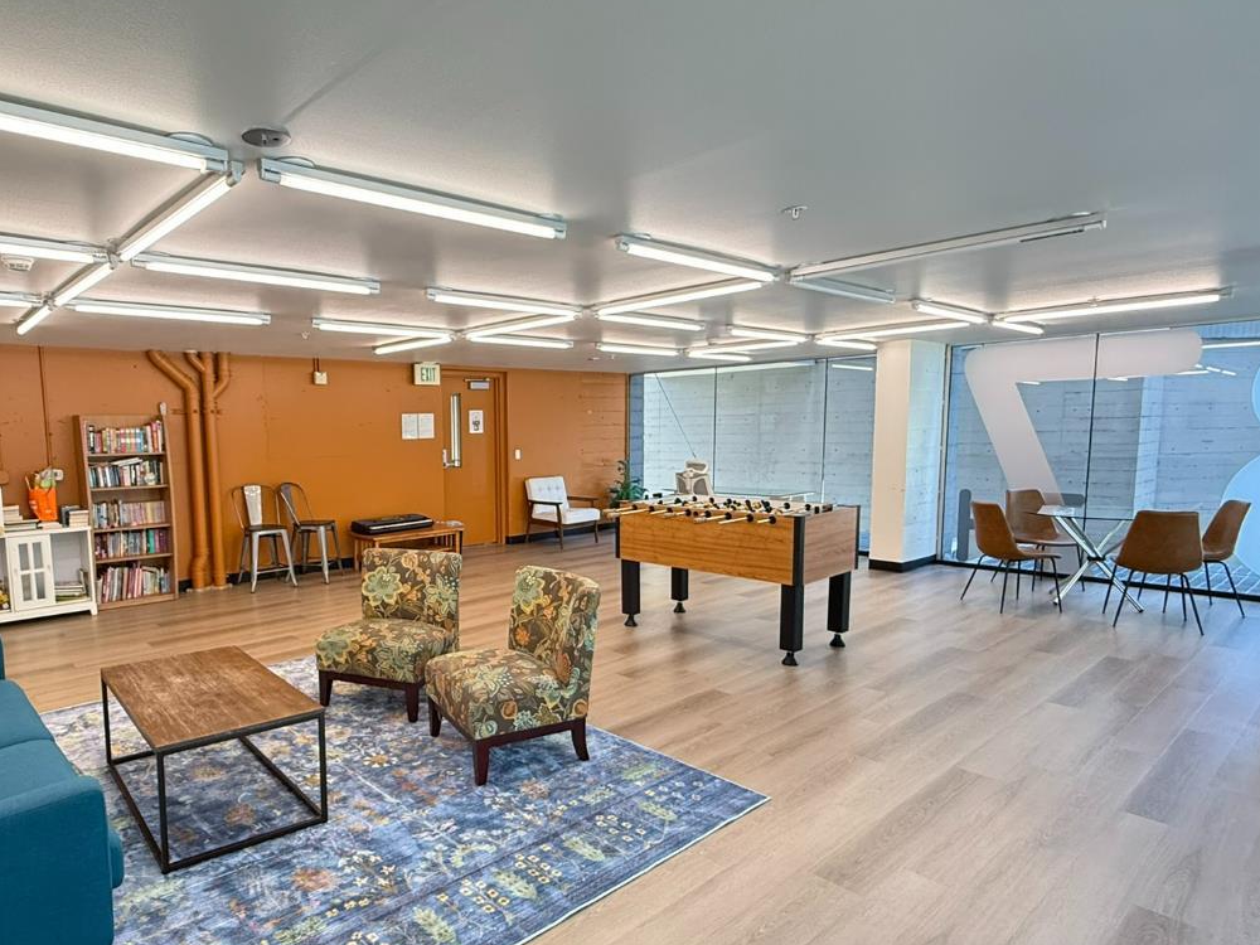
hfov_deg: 77.3
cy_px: 516
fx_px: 764
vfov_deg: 63.3
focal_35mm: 21
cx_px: 460
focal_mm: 2.22
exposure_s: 1/120
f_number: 2.2
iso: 200
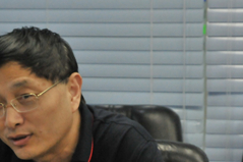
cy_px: 194
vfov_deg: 6.3
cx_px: 38
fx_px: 1470
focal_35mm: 218
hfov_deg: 9.4
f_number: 5.3
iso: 1250
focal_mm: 58
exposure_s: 1/50
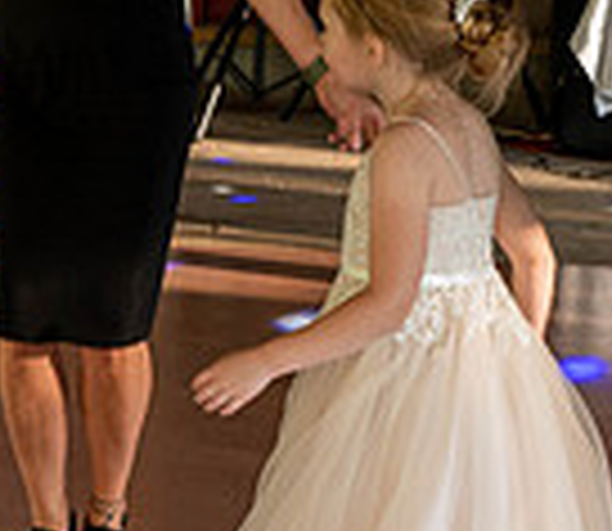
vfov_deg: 12.6
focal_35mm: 128
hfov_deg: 13.6
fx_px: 2397
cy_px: 257
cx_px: -344
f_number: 2.8
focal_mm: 26
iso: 400
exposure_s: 1/160
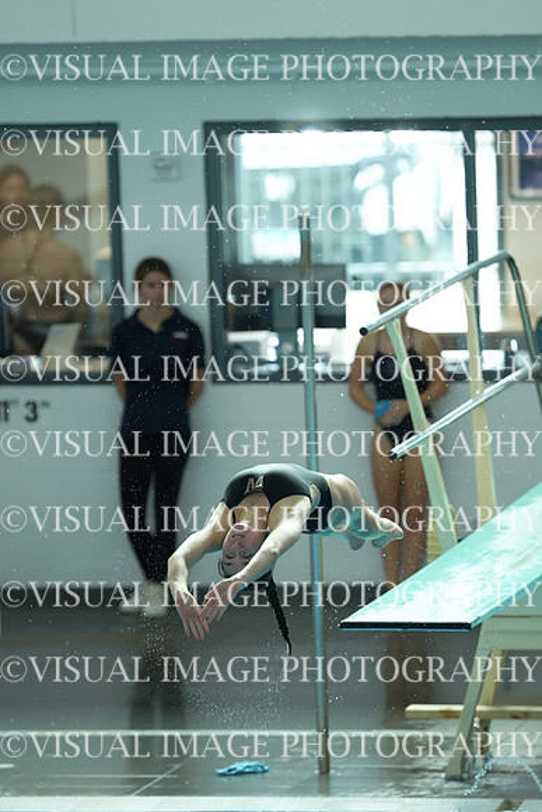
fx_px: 9027
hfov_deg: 3.4
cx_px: 271
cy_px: 406
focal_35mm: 400
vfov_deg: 5.2
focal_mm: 400
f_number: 4
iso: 4000
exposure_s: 1/2000
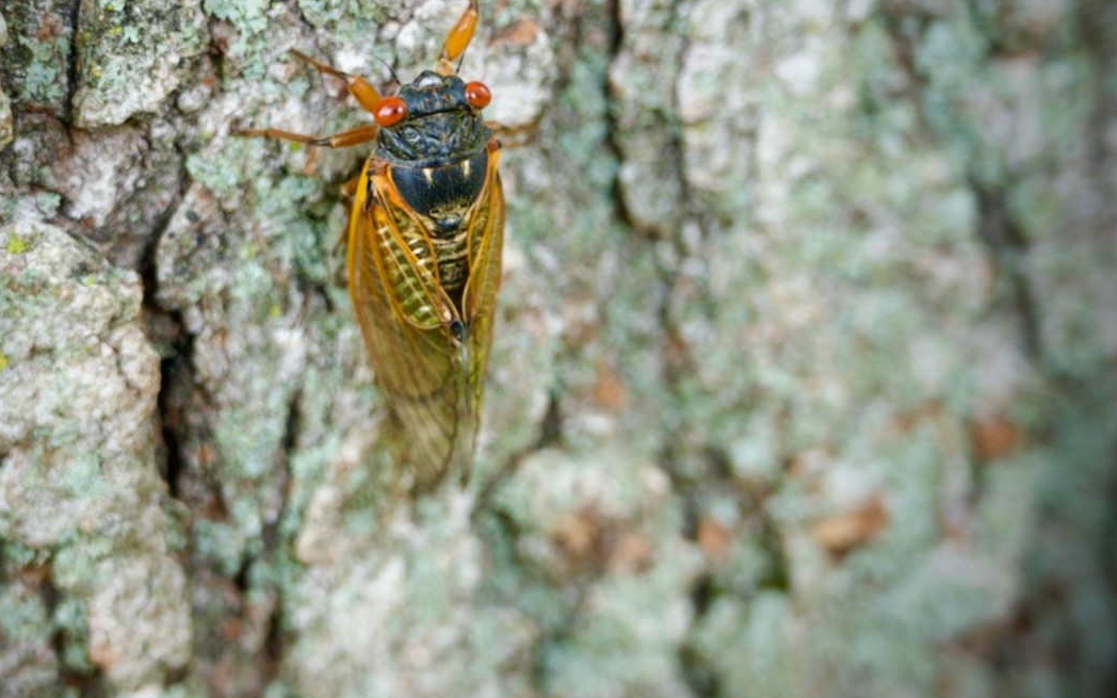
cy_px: 256
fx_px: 1948
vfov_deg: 20.3
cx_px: 416
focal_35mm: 64
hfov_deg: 31.8
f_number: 4
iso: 1000
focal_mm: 47
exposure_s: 1/500
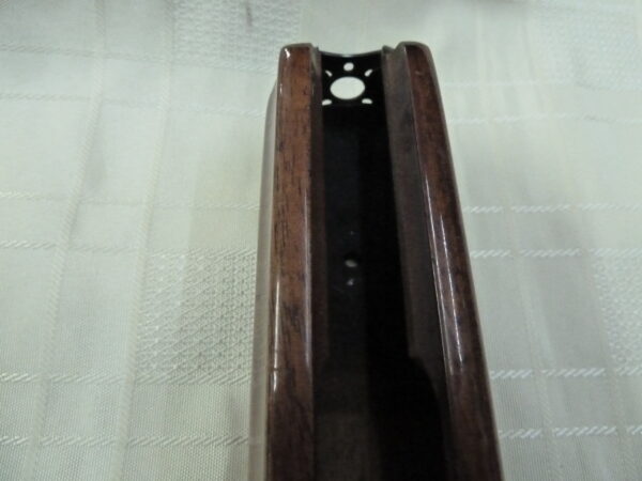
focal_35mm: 25
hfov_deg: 69.4
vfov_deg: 54.9
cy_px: 240
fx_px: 464
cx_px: 321
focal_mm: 4.1
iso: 1250
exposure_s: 1/100
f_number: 3.3
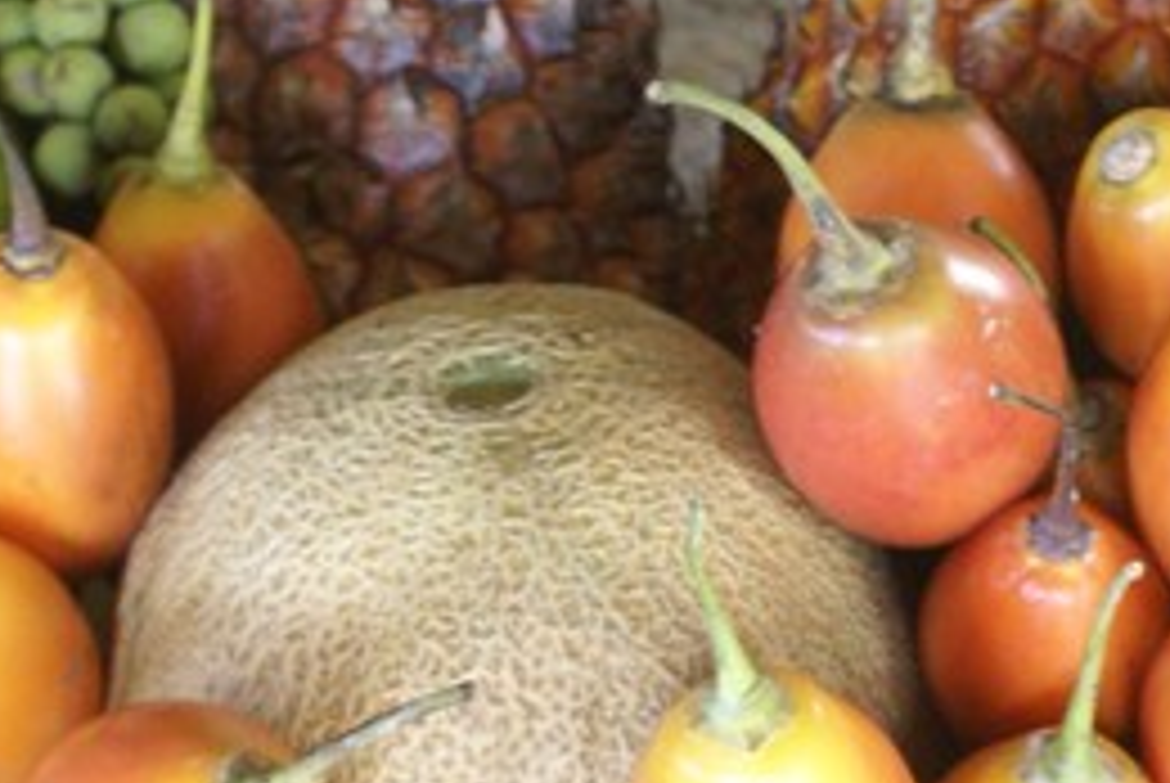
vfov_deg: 9.5
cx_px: 918
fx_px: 4718
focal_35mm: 145
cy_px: 369
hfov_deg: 14.1
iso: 400
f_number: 5
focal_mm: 28
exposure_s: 1/10
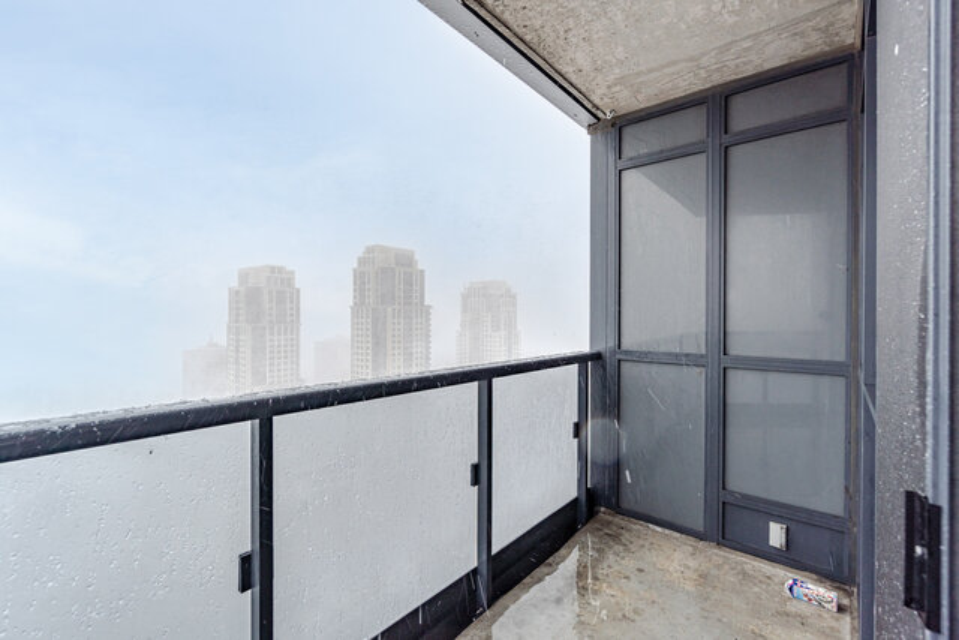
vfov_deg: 77.4
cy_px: 320
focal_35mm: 15
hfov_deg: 100.4
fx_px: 400
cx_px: 480
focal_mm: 10
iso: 100
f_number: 7.1
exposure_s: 1/60
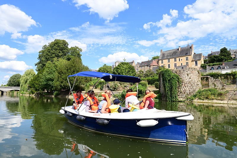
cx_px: 118
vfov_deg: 57.2
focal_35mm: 22
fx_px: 145
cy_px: 79
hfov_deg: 78.6
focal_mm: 22
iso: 250
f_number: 10
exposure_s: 1/160
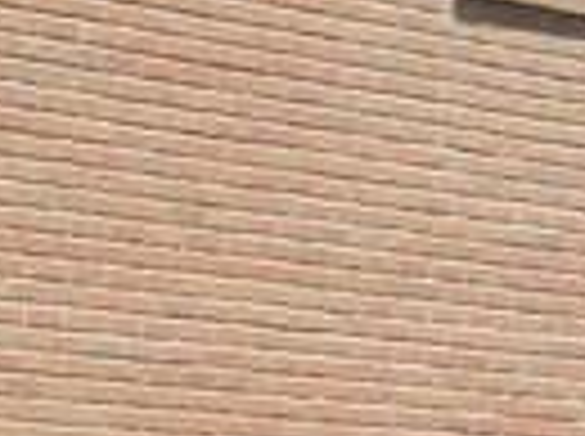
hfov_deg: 5.4
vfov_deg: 4.2
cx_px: -756
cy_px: 220
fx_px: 5988
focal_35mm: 355
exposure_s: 1/640
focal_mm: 8.1
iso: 125
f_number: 4.2
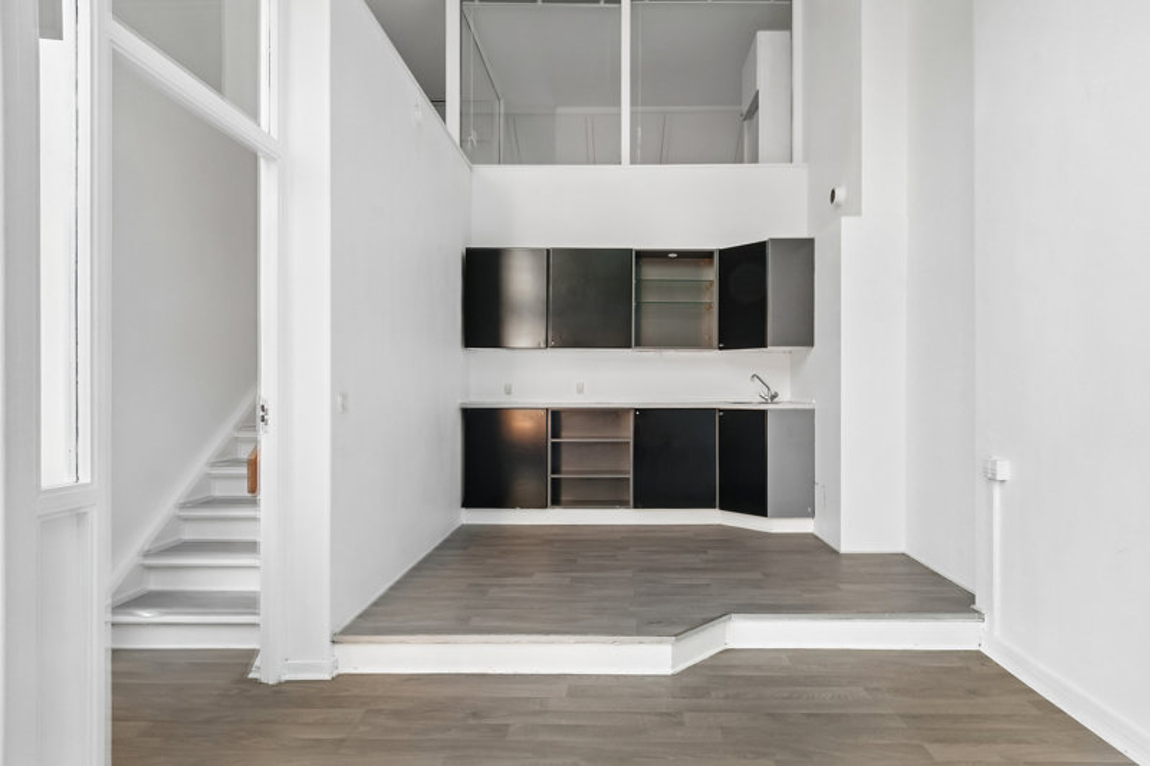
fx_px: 575
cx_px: 575
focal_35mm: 18
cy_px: 383
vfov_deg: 67.4
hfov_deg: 90.0
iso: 200
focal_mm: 12
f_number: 10
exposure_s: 1/4
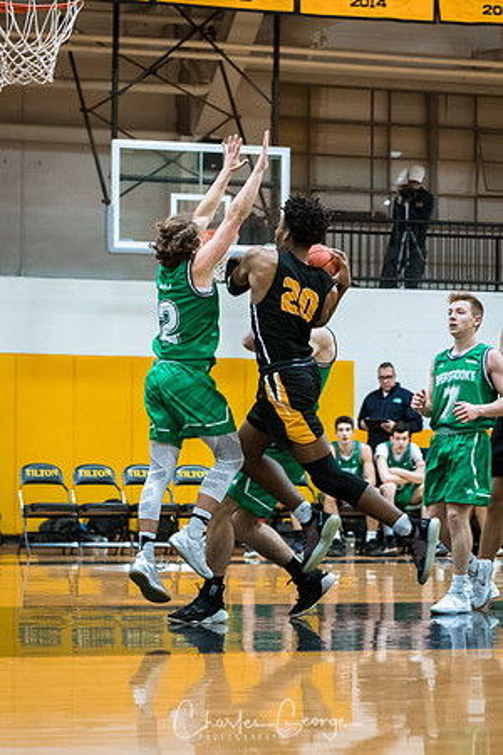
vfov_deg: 17.1
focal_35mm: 120
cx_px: 252
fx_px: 2515
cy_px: 378
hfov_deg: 11.4
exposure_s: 1/400
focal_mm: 80
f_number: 2.8
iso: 3200
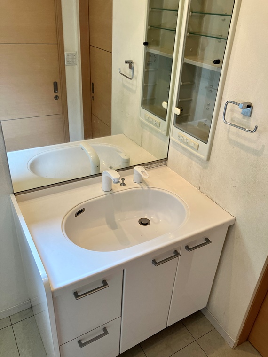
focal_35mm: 28
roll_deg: -4.3
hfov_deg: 49.7
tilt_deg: -31.4
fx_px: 289
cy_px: 178
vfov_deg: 63.4
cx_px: 134
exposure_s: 1/100
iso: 64
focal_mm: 3.99
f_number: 1.8
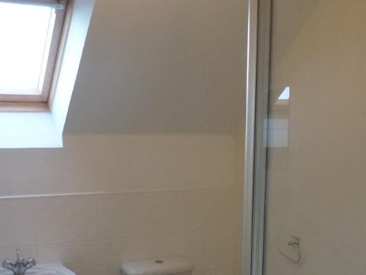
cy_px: 226
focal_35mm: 46
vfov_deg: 30.6
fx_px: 487
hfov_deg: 41.2
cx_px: 171
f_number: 3.3
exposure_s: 1/60
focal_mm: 4.3
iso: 320
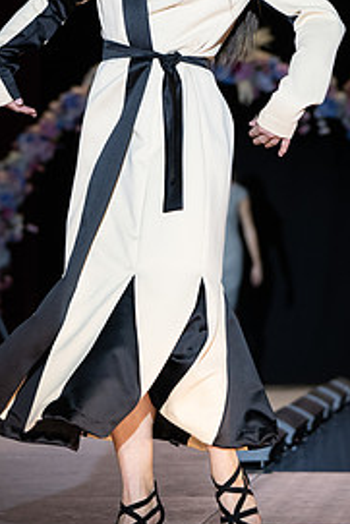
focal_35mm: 225
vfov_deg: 9.1
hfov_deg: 6.1
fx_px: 3277
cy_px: 142
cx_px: 164
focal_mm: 86
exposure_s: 1/640
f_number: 3.5
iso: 800
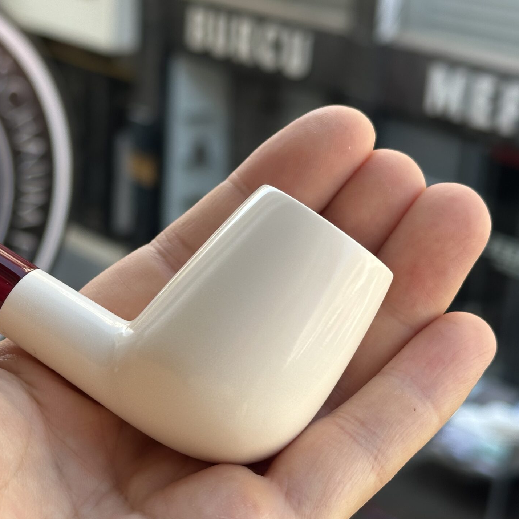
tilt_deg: -20.0
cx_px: 118
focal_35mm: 76
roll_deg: -1.5
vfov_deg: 22.8
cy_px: 273
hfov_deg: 22.5
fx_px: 1289
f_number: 1.78
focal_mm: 6.86
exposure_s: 1/448
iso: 64
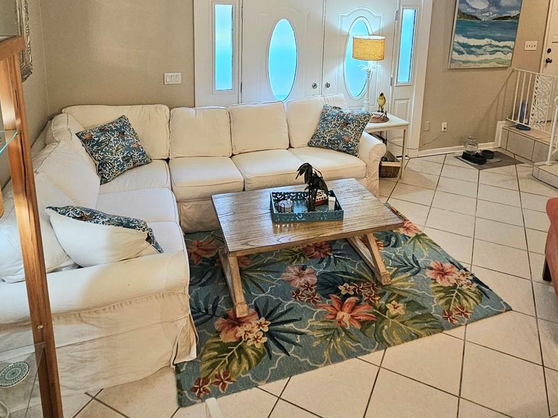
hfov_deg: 71.5
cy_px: 80
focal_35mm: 24
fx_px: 387
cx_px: 295
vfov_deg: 52.8
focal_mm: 2.2
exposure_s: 1/60.2
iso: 250
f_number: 2.2
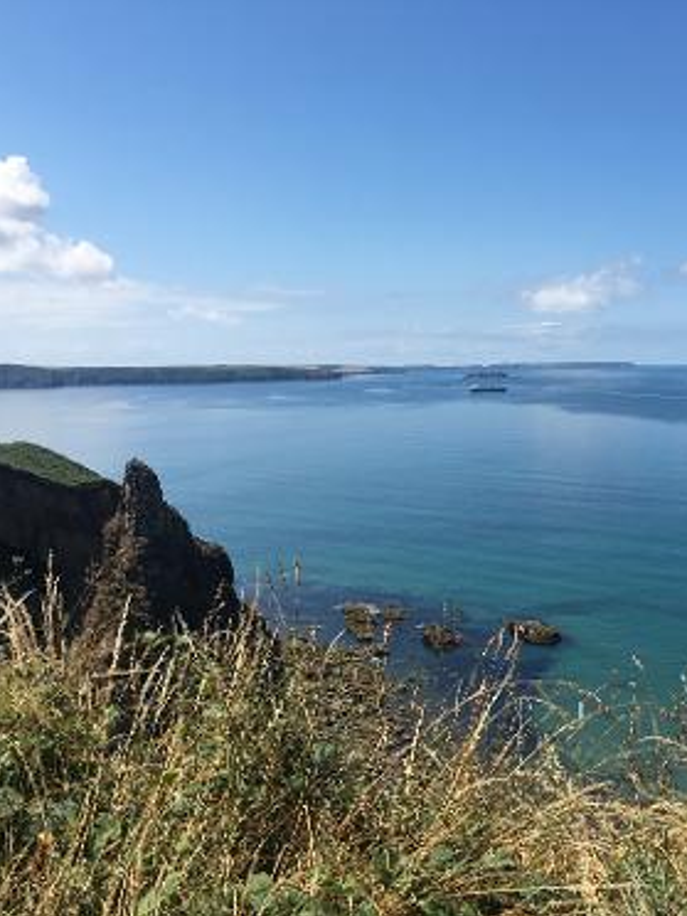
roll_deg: +0.1
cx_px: 488
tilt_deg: -6.0
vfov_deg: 47.9
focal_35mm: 39
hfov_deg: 36.2
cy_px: 457
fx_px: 1032
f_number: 2.2
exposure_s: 1/1832
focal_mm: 4.15
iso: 25
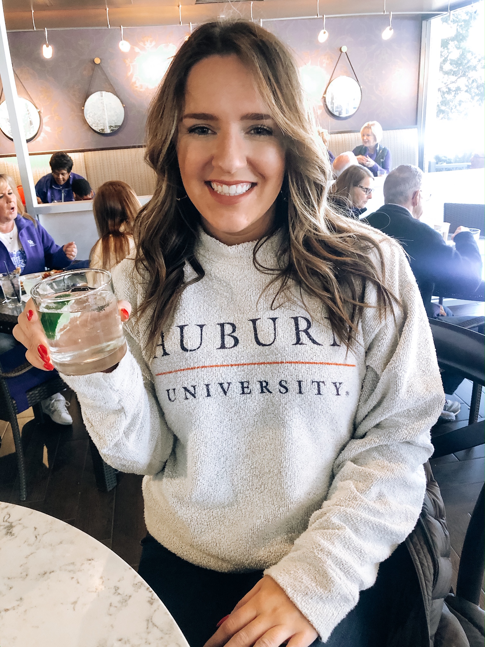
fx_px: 523
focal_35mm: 28
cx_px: 242
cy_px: 324
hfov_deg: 49.7
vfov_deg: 63.4
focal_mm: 4
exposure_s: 1/15
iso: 100
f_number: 1.8
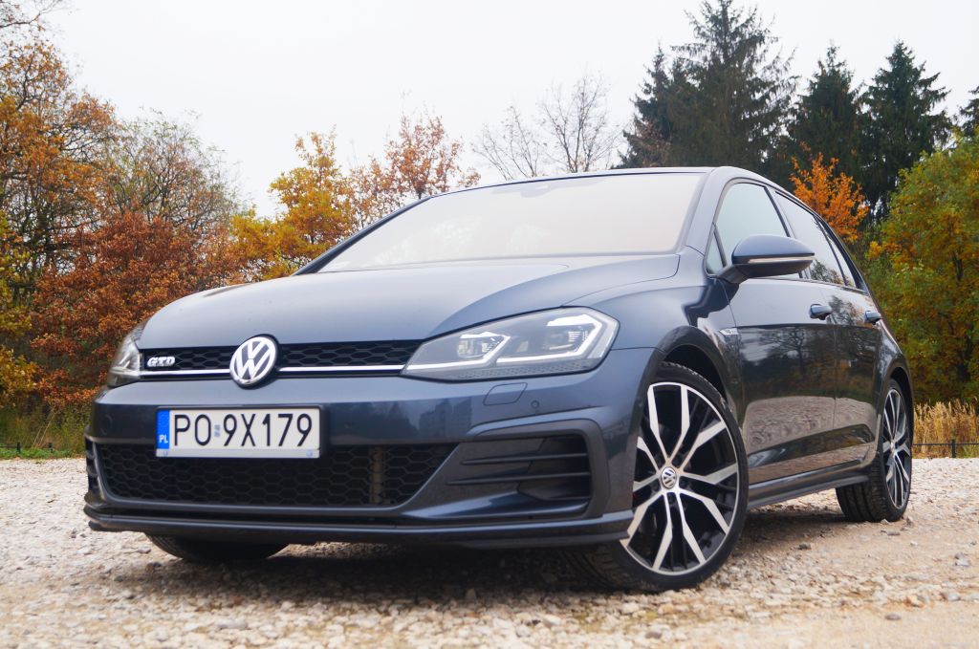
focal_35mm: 52
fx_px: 1425
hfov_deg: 37.9
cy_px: 324
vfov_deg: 25.7
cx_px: 490
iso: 100
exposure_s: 1/60
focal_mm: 35
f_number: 5
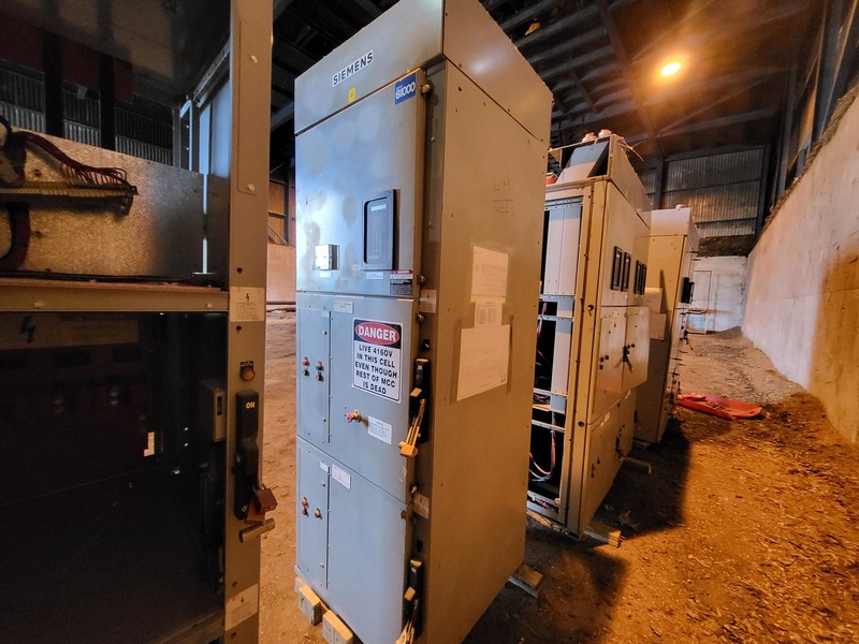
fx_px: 323
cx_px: 430
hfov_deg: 106.2
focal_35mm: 13
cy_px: 322
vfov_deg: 89.9
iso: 640
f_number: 2.2
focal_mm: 1.74
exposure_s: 1/24
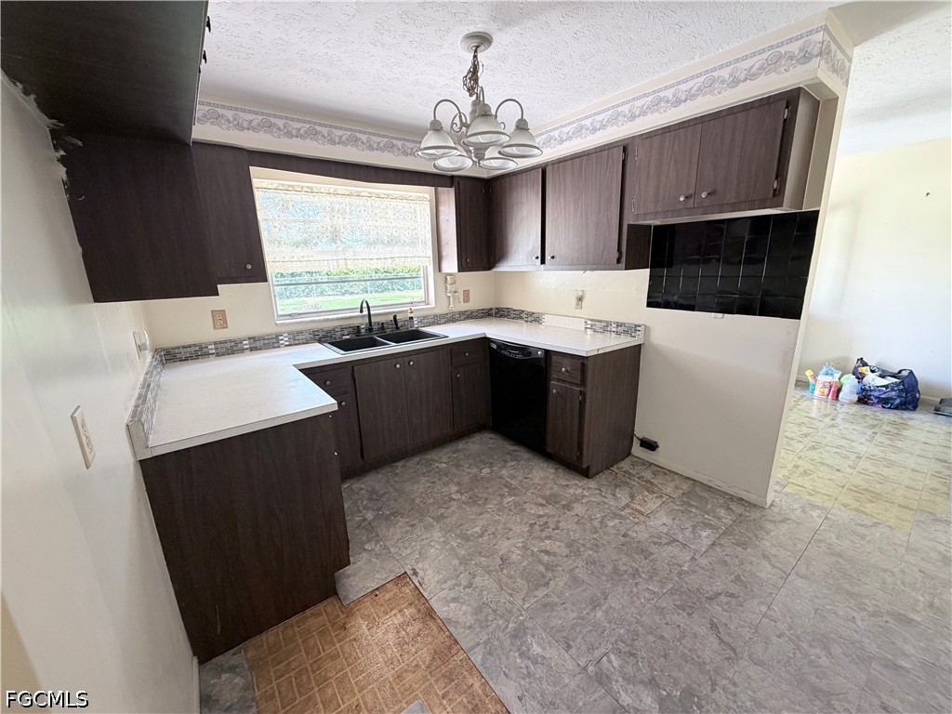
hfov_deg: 102.1
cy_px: 357
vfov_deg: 85.7
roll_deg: +2.9
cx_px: 476
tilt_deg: -12.7
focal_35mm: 14
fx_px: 385
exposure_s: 1/121
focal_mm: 2.22
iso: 250
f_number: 2.2
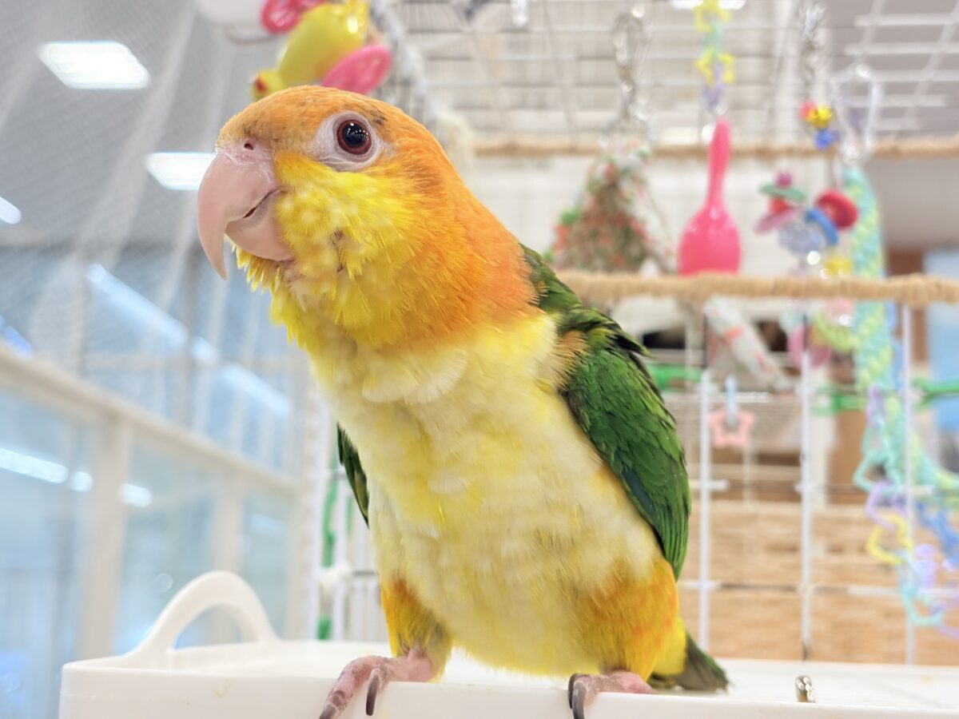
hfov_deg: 36.8
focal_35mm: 52
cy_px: 360
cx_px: 480
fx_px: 1441
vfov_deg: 28.0
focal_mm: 5.96
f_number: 1.6
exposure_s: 1/100
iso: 125
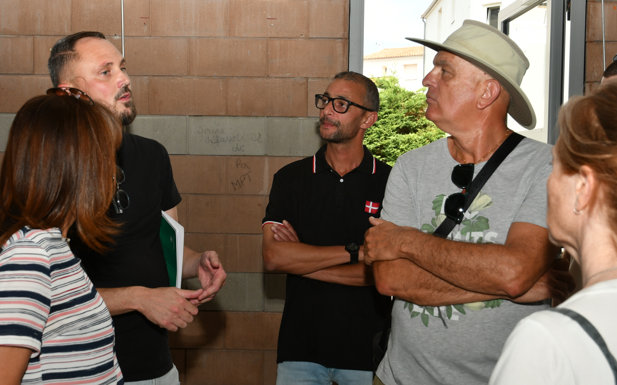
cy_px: 207
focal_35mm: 51
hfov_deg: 39.5
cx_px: 271
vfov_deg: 25.3
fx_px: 858
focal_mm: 26
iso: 200
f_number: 5.6
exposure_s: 1/200
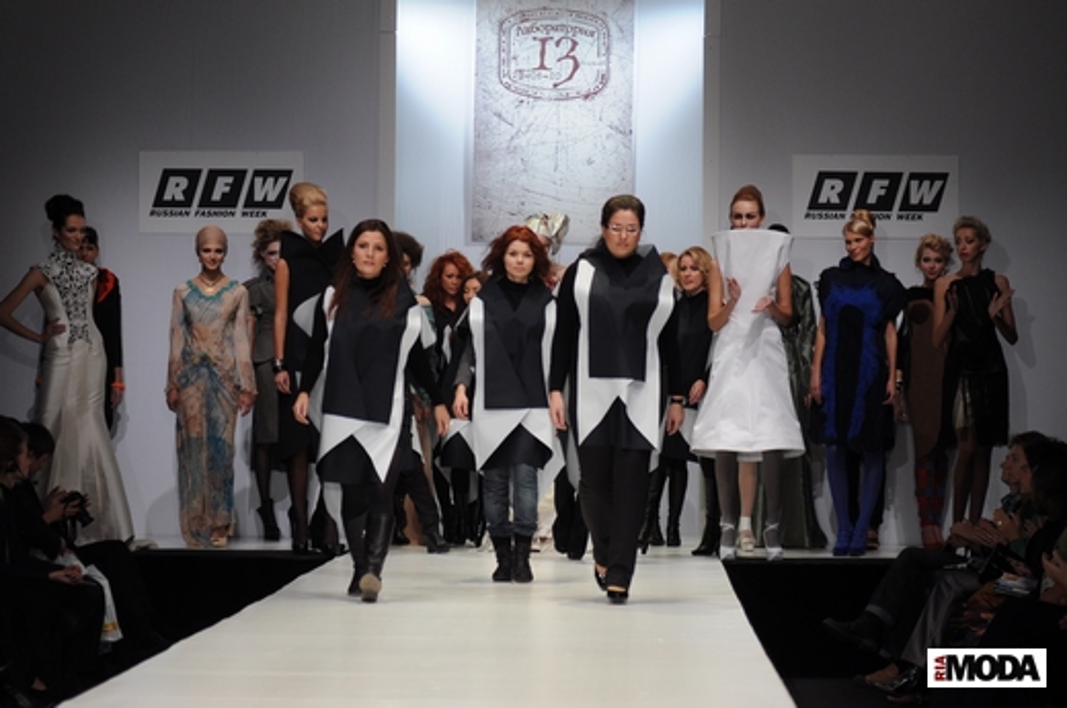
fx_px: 3551
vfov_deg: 11.4
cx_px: 534
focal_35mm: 120
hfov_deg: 17.1
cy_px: 354
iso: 640
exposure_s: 1/250
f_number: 3.5
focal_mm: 80
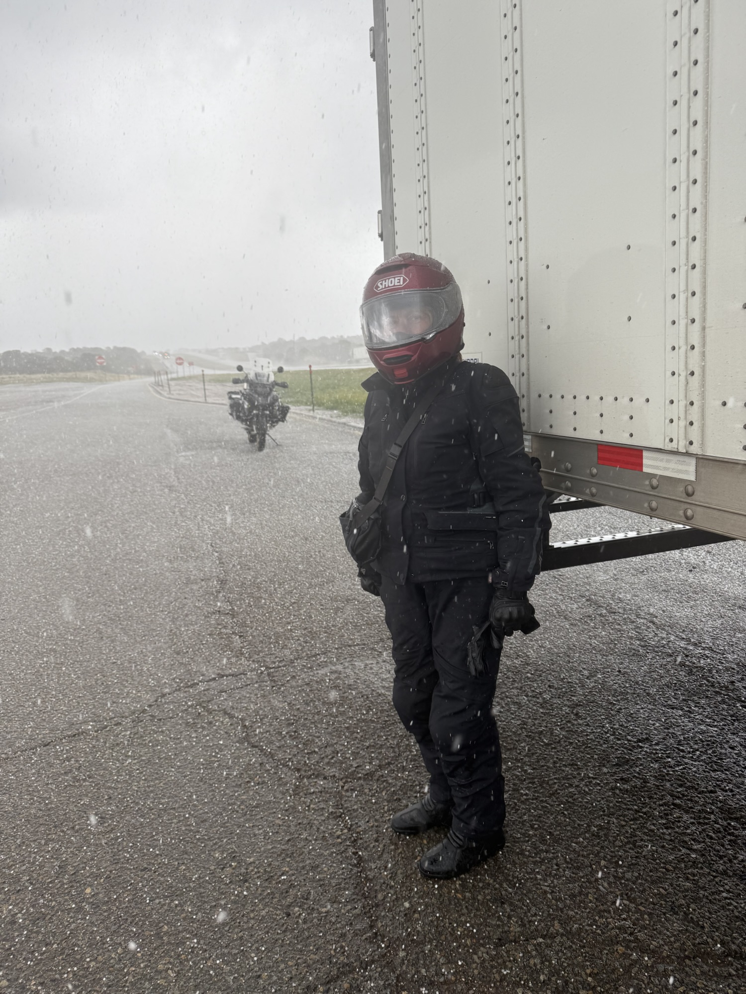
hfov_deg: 56.8
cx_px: 373
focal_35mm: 24
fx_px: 690
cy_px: 497
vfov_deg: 71.6
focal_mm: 6.76
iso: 80
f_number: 1.78
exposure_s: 1/532
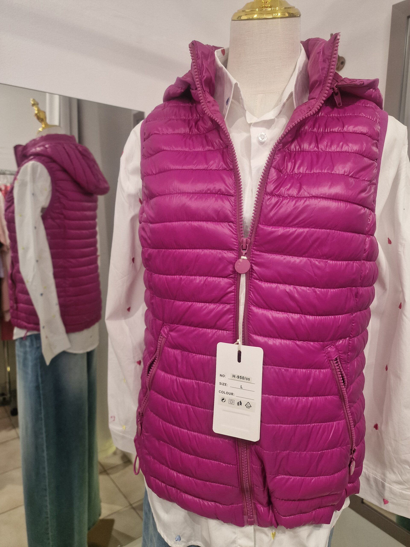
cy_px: 274
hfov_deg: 58.9
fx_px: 363
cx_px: 205
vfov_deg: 73.9
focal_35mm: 23
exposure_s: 1/120
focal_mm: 6.4
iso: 200
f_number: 1.8
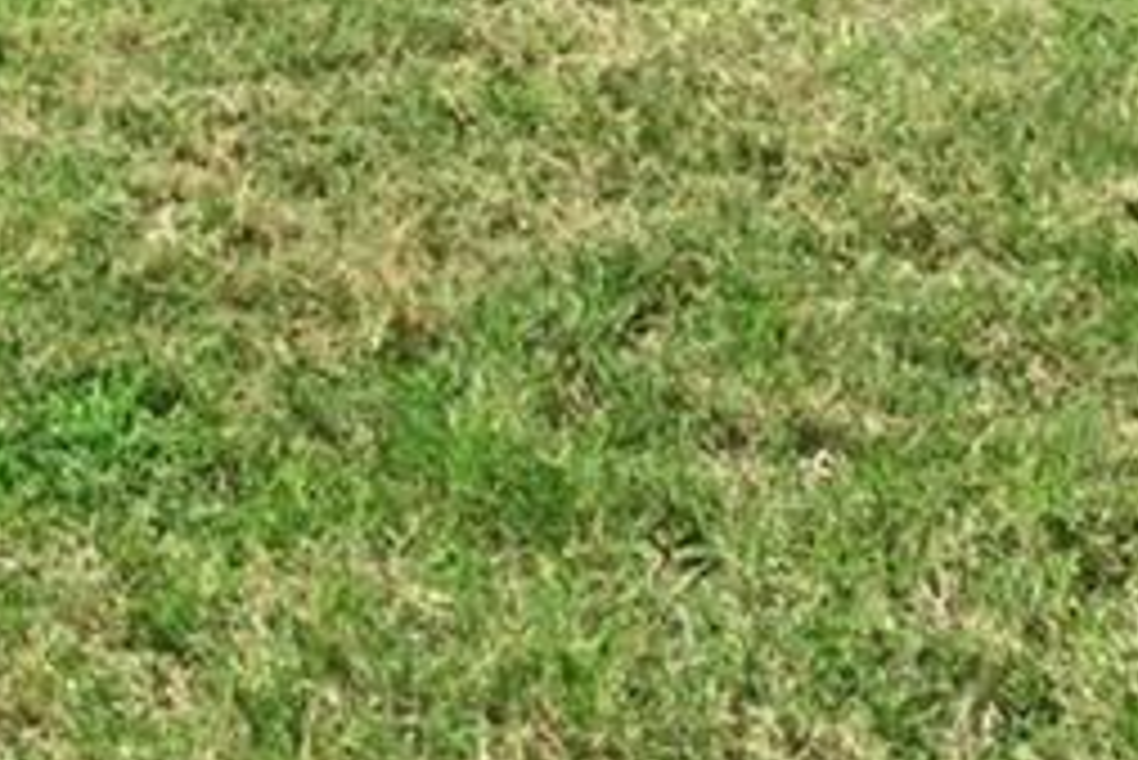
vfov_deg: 9.2
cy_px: -1435
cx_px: -625
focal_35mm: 123
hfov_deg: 15.2
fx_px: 3895
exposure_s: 1/125
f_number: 8
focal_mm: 13
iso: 320
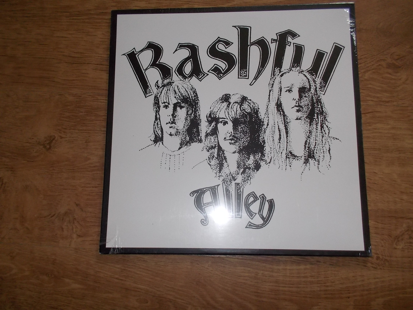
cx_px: 206
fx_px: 346
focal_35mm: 29
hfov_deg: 61.7
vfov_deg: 48.2
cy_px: 155
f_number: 3.3
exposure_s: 1/30
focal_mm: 4.1
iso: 200
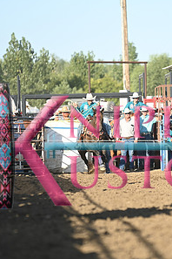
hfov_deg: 3.5
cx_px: 155
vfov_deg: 5.3
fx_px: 2802
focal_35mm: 391
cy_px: 145
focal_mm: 200
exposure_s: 1/500
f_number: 2.8
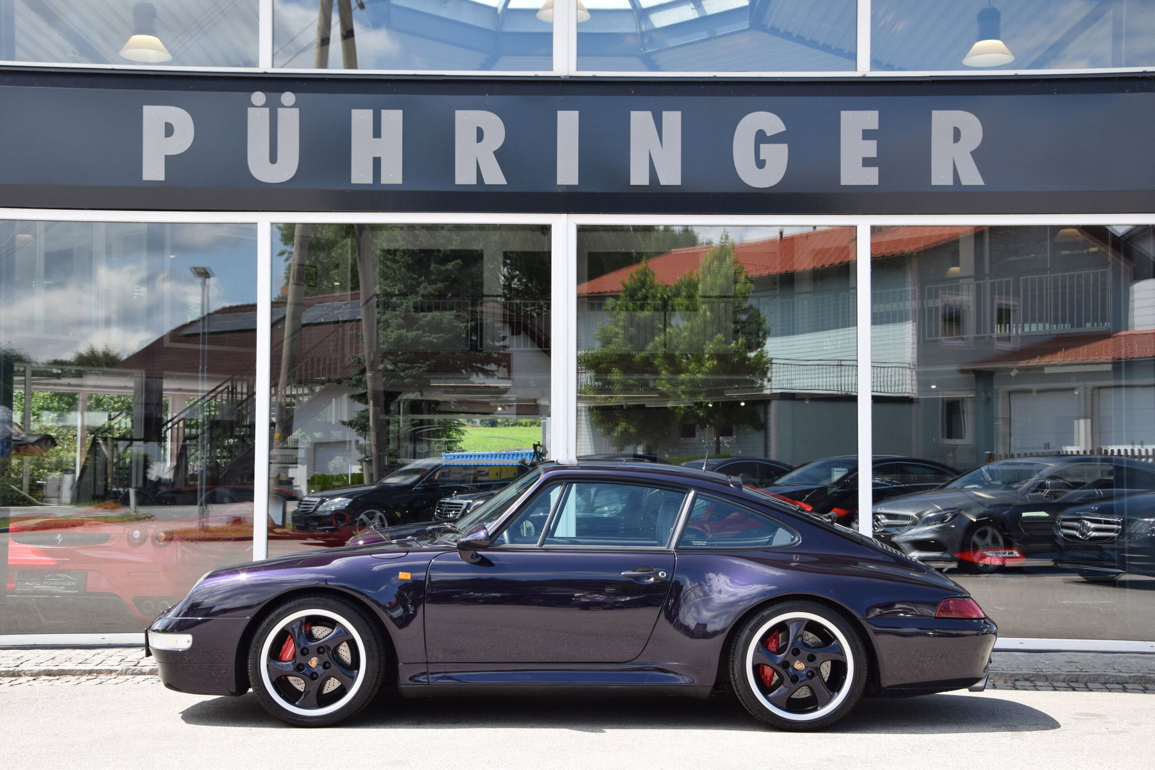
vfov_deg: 25.8
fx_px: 1684
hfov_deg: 37.9
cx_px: 578
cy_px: 385
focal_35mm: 52
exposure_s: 1/250
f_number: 8
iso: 200
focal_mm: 35
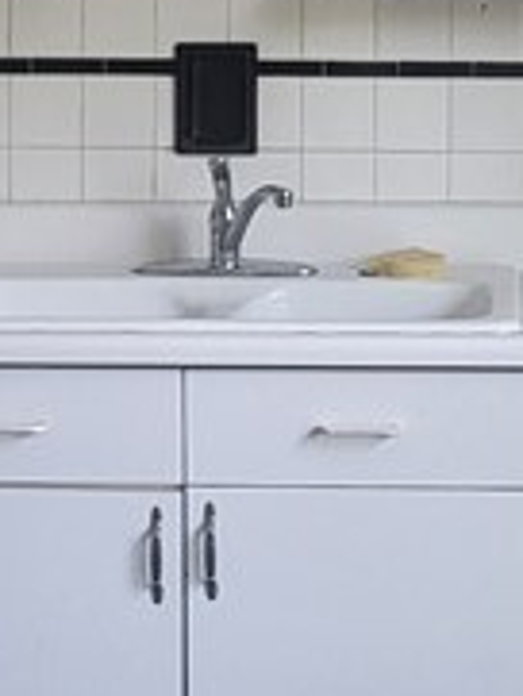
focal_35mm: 147
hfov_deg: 10.1
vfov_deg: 13.4
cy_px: 188
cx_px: 185
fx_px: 2958
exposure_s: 1/120
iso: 200
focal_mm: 5.4
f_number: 1.8
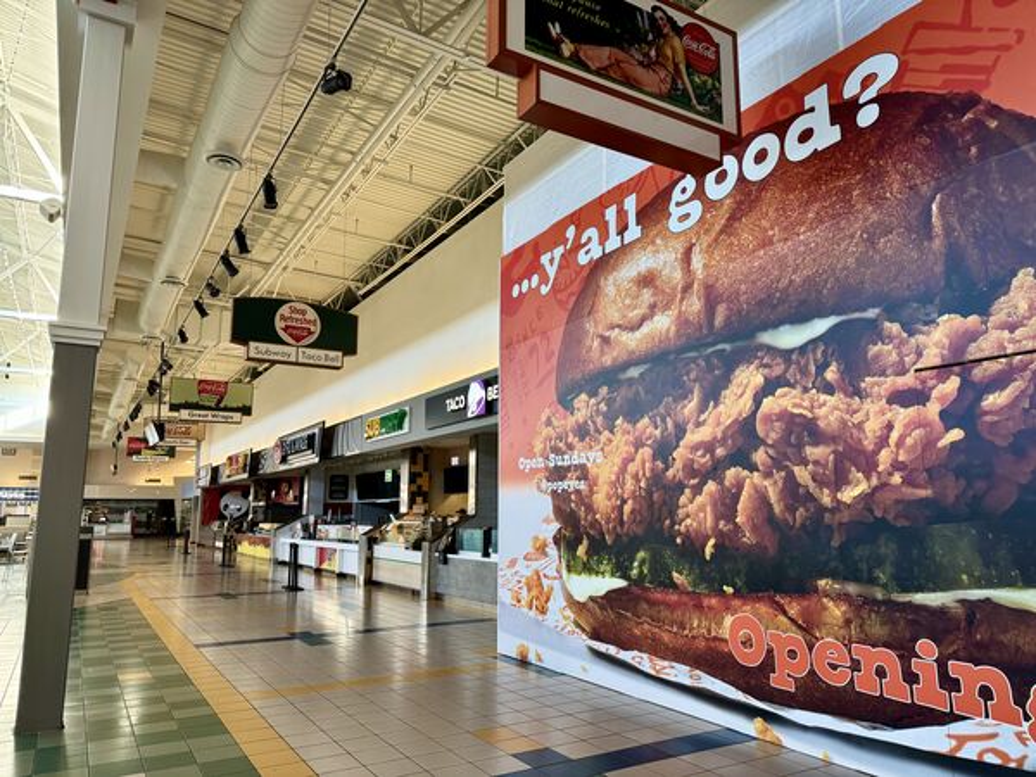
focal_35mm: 24
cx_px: 518
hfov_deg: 71.6
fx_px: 718
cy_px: 388
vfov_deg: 56.8
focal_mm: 6.86
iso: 200
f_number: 1.78
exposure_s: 1/120
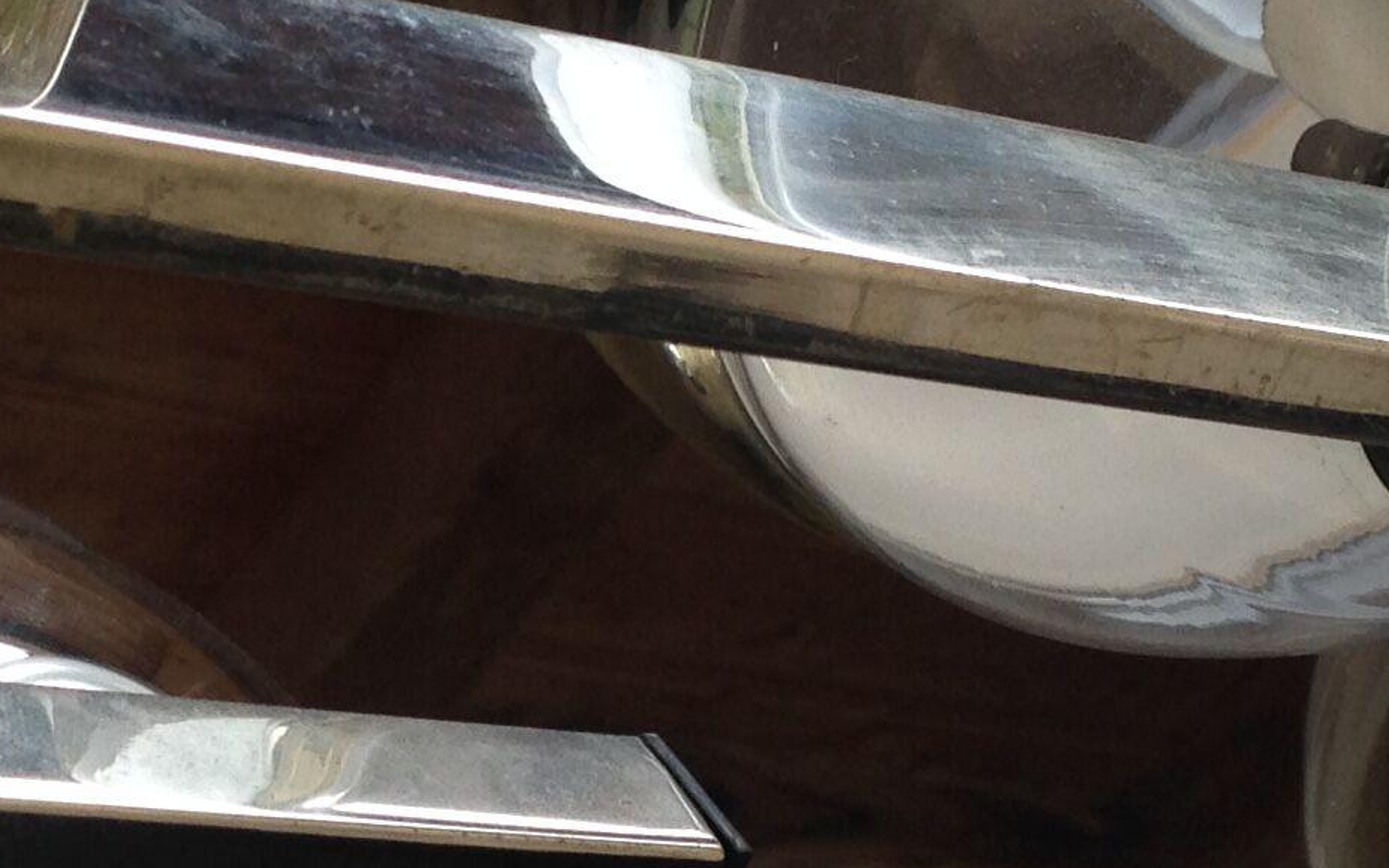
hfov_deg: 17.0
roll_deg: +37.9
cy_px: 676
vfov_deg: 10.6
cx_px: 563
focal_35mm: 123
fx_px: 4656
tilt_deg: +43.3
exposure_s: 1/319
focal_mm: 4.12
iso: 50
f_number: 2.4
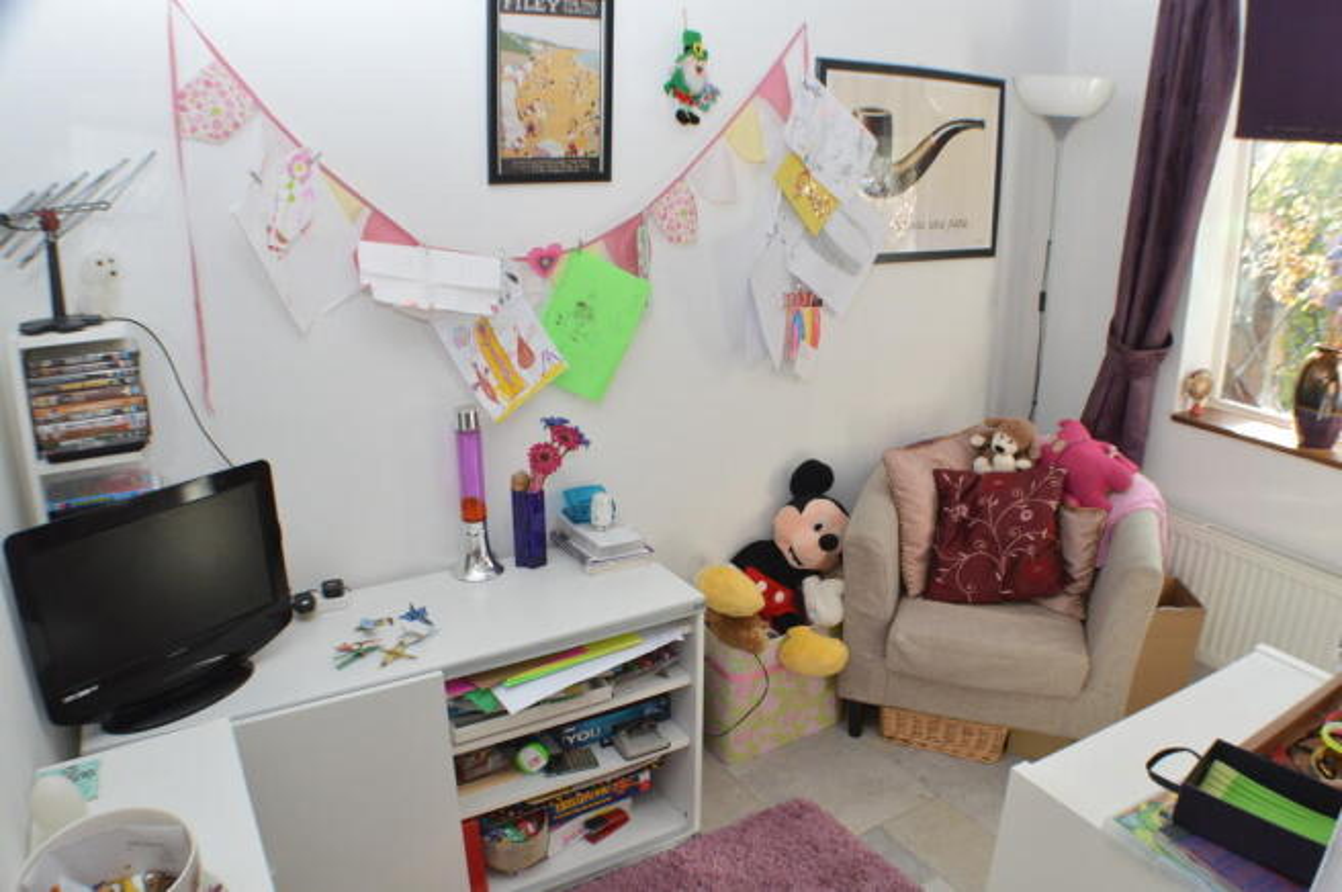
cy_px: 446
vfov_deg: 43.5
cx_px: 671
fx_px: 1117
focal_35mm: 30
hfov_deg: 62.0
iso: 200
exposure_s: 1/40
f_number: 8
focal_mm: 20
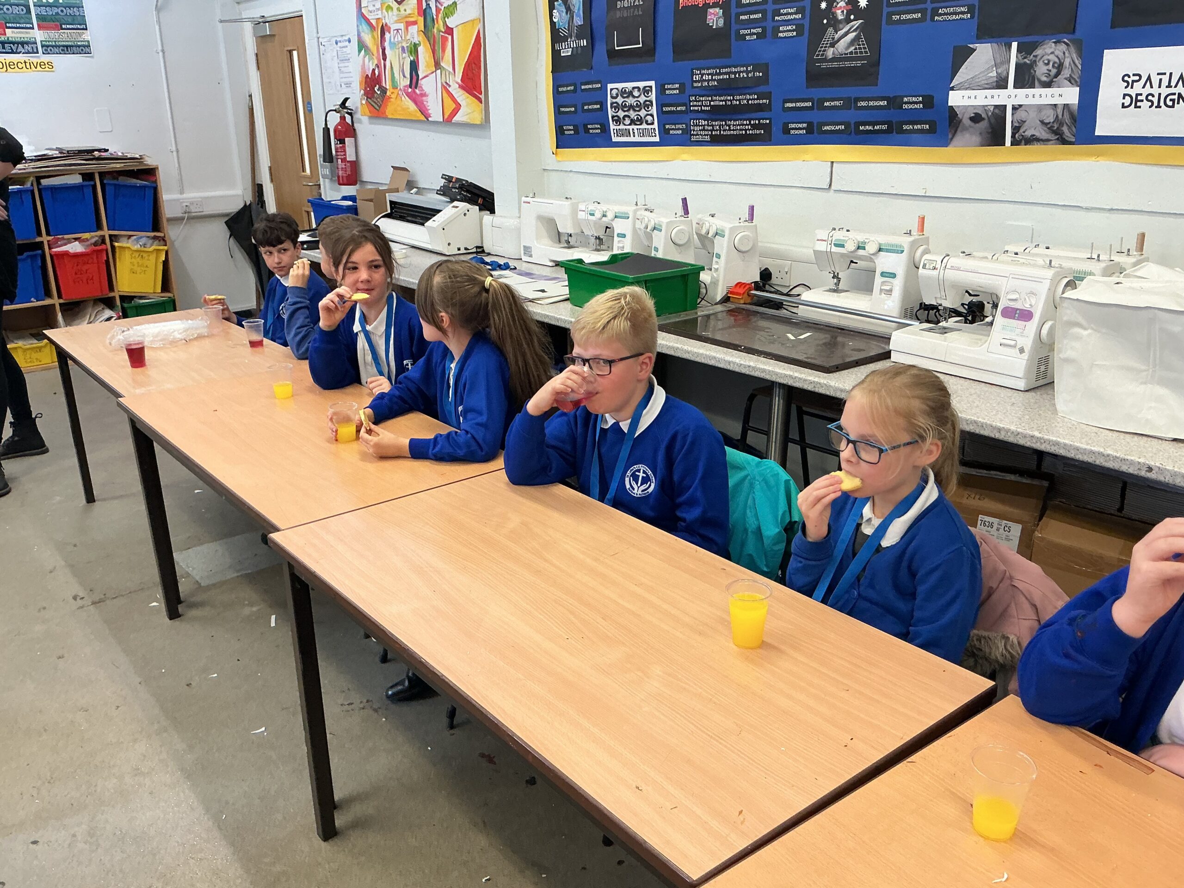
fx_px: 992
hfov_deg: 61.7
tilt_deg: -20.1
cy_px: 444
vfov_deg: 48.2
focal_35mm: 29
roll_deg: +1.4
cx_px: 592
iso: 100
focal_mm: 3
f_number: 1.8
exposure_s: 1/60
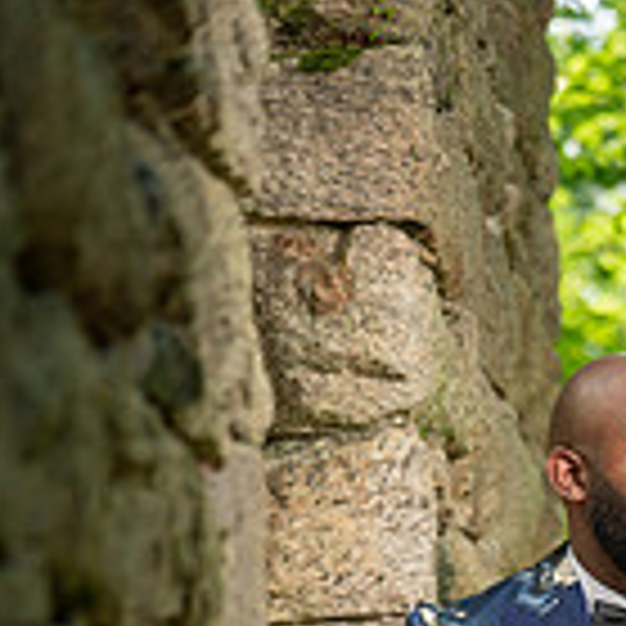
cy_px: 995
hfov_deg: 7.3
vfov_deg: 7.2
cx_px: 640
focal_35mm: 240
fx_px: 4910
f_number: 2.8
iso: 250
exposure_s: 1/200
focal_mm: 87
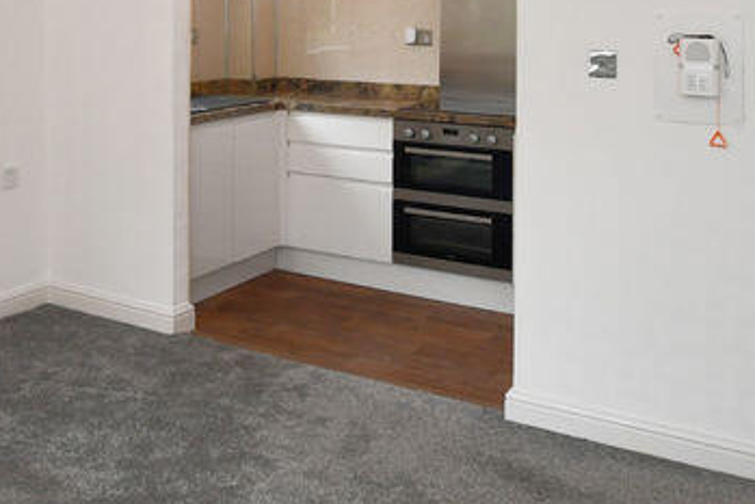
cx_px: 221
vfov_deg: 28.6
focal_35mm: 44
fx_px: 923
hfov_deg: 43.5
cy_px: -1
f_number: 4
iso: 400
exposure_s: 1/60
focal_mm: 10
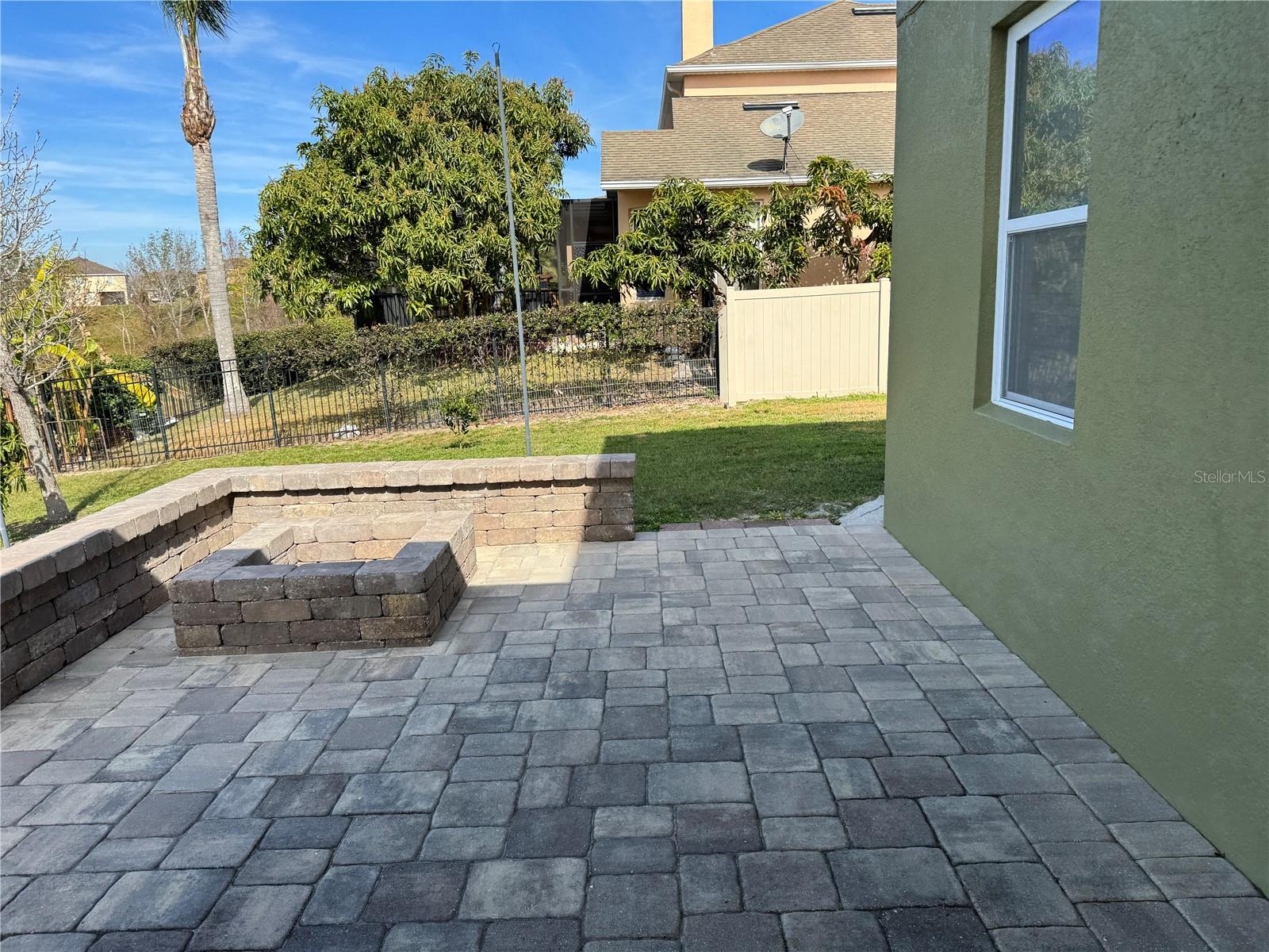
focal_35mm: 24
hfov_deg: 71.6
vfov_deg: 56.8
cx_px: 634
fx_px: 880
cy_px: 476
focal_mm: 6.76
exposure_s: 1/2506
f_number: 1.78
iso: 80
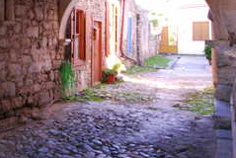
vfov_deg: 30.2
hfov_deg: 37.0
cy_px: 44
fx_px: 289
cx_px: -27
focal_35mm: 44
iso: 800
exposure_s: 1/160
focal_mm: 10
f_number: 4
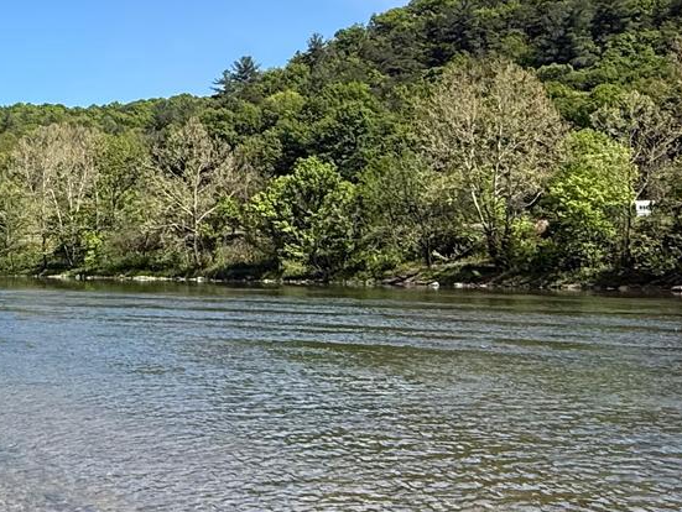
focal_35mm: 52
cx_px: -33
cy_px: 236
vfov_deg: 28.1
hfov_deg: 33.0
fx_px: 1025
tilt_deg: +1.7
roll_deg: -0.4
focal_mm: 2.22
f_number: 2.2
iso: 50
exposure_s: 1/1464
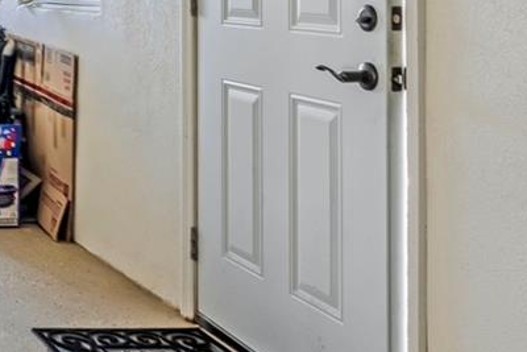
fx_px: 966
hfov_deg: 22.7
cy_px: -26
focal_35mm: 66
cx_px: -332
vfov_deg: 19.8
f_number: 9
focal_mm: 11
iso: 200
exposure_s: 1/50
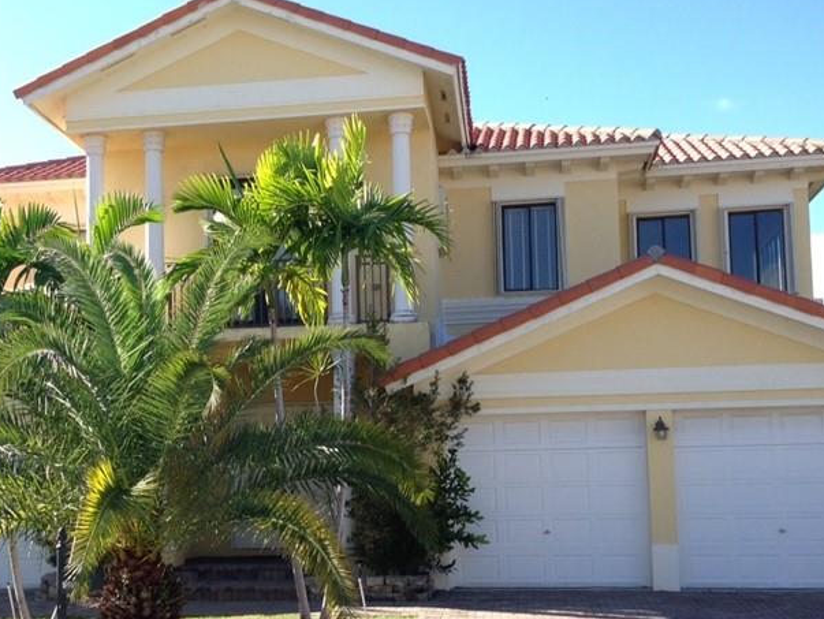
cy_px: 379
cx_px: 286
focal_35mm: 56
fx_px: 1334
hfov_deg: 34.1
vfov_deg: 26.1
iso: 50
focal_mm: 4.12
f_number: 2.4
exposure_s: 1/638
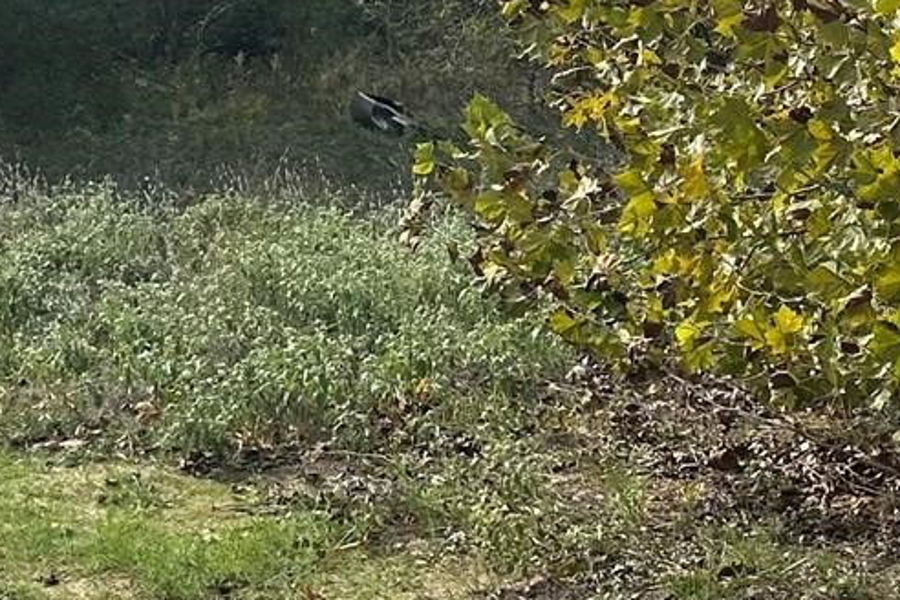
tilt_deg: +7.1
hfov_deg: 19.5
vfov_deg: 12.7
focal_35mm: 104
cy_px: -207
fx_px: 2600
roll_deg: -3.5
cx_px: 633
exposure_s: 1/5000
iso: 80
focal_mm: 6.86
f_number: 1.78
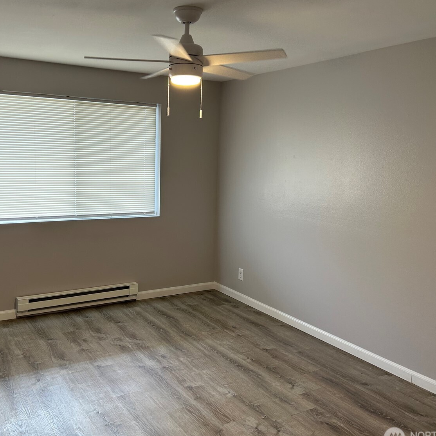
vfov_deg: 49.7
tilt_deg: -7.3
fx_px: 470
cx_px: 172
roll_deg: -0.6
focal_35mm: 33
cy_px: 219
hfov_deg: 49.4
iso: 64
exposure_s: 1/124
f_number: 1.5
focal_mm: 5.7
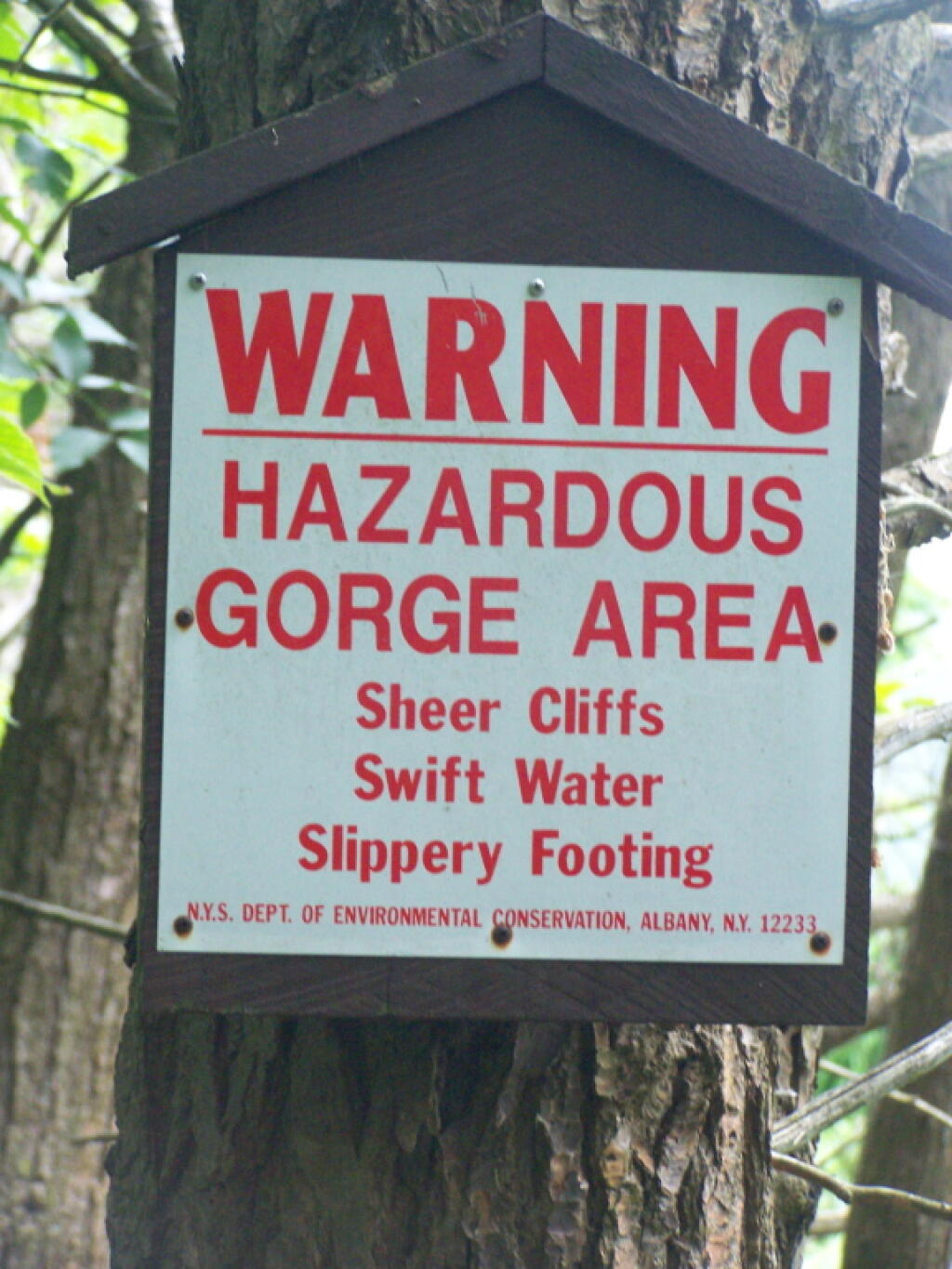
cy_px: 634
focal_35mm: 139
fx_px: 5096
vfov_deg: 14.2
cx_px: 476
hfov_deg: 10.7
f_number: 3.2
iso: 400
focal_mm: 23.1
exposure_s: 1/60
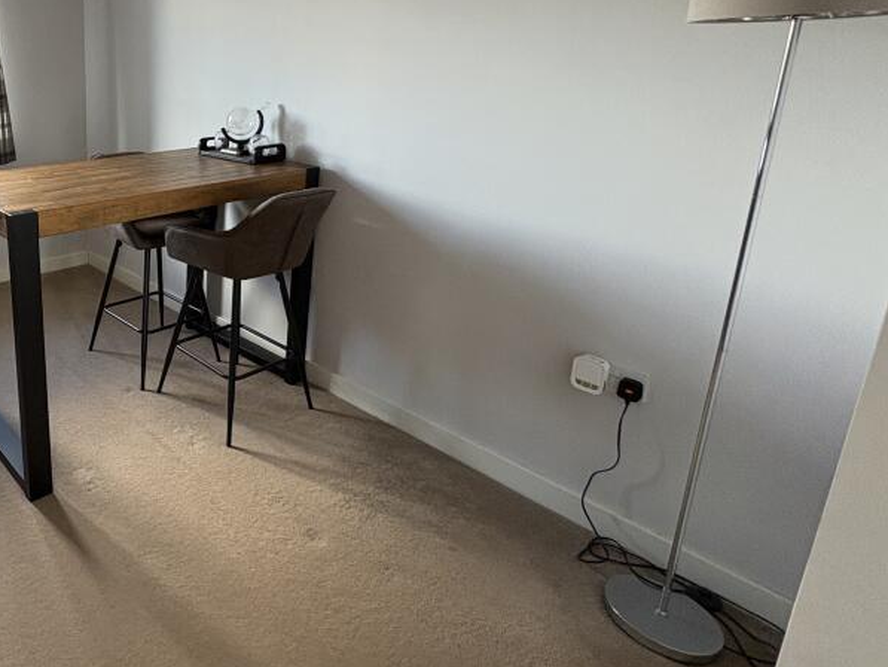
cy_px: 205
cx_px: 128
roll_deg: +0.5
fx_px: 616
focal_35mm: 24
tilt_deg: -13.3
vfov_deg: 55.3
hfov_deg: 62.7
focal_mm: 2.22
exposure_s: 1/60
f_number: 2.2
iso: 250
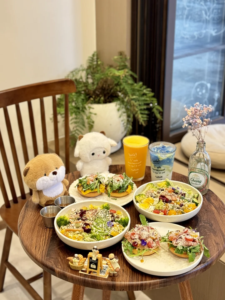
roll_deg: +1.1
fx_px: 416
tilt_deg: -22.8
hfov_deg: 30.3
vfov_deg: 39.7
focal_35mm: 48
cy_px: 150
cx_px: 112
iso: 200
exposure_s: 1/33
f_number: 1.78
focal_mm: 6.76
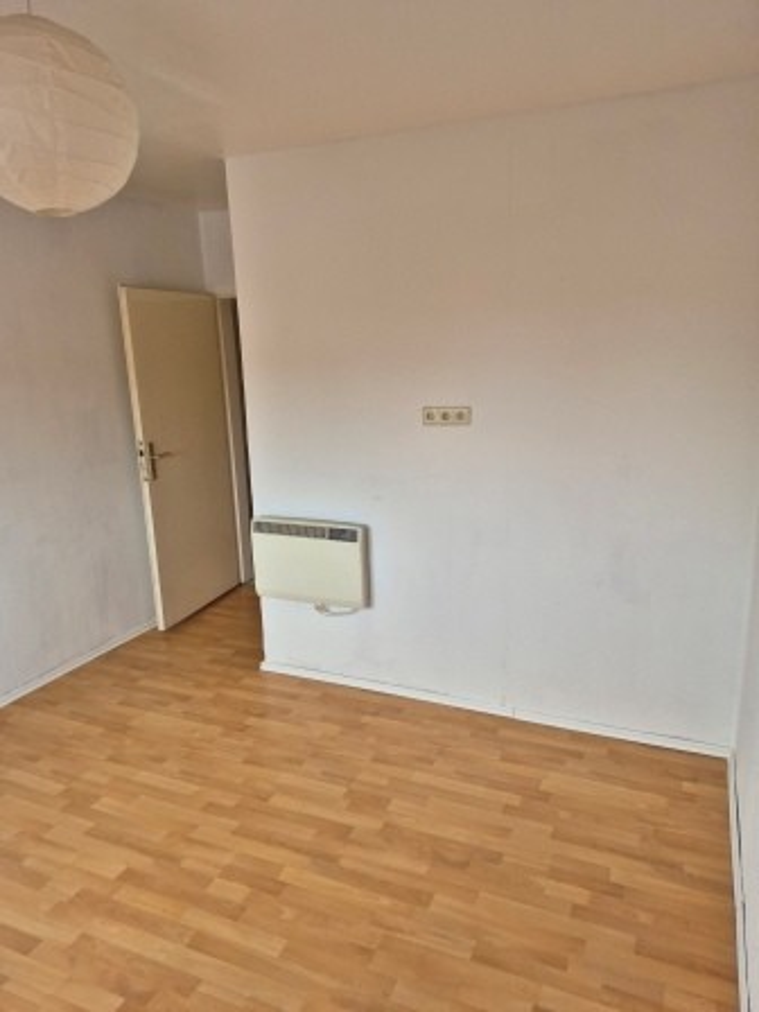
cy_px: 506
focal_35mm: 23
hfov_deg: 58.9
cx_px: 380
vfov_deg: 73.9
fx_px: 672
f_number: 1.8
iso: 125
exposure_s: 1/180
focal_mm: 5.4
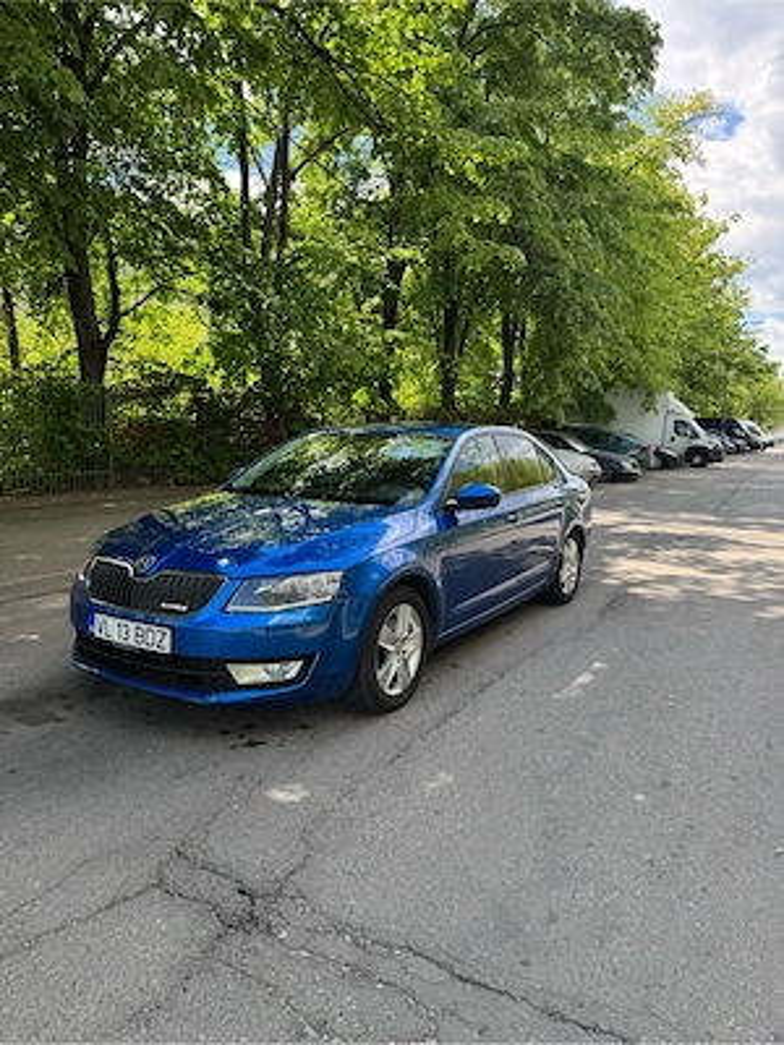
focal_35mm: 24
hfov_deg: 56.8
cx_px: 392
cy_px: 522
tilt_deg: -6.7
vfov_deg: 71.6
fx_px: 725
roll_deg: -1.5
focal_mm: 6.76
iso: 80
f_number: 1.78
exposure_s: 1/678
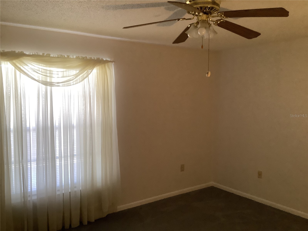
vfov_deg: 45.4
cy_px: 116
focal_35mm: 31
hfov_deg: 58.4
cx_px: 154
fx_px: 276
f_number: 2.4
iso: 250
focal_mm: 3.3
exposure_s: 1/40
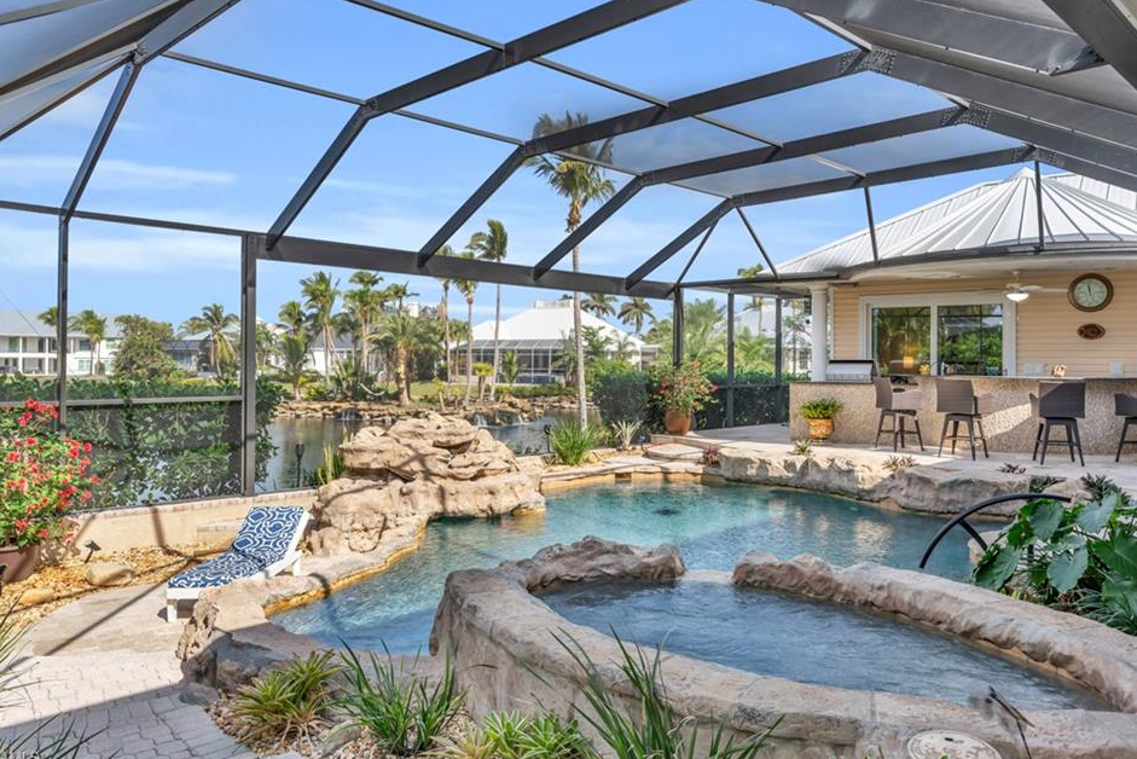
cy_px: 357
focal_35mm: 25
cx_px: 574
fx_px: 790
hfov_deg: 71.5
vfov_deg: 51.3
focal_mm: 23
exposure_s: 1/160
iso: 200
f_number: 9
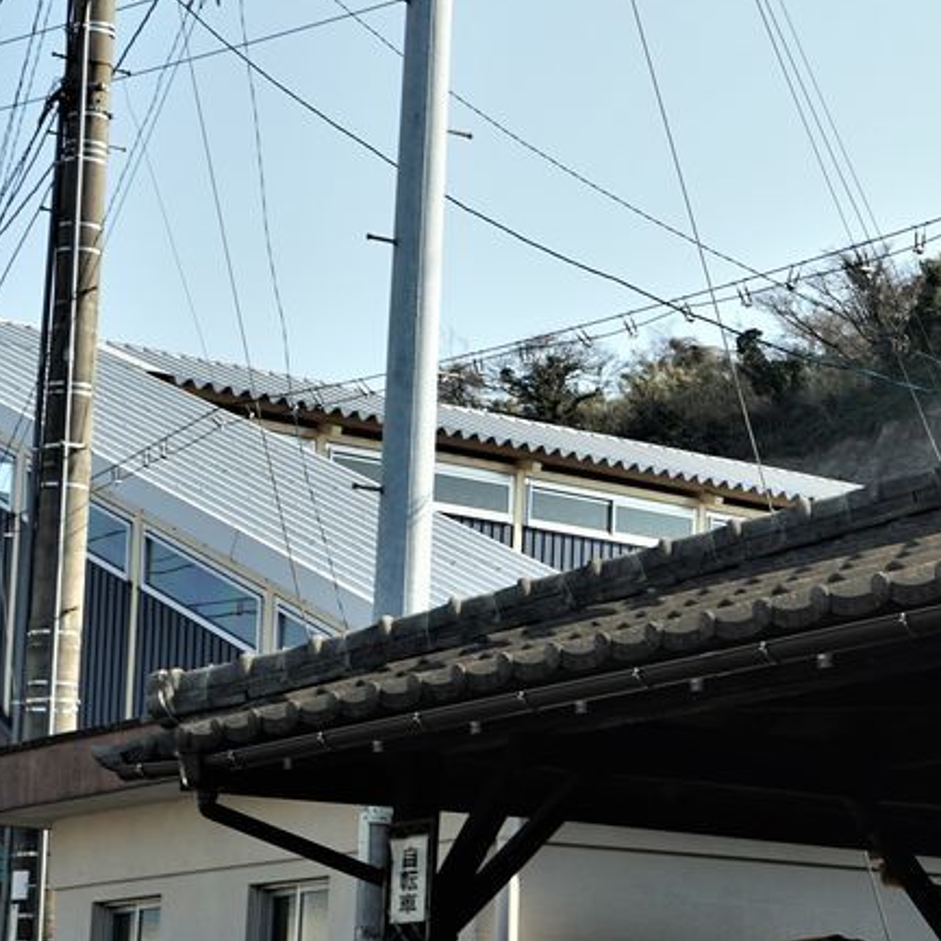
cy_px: 543
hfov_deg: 15.9
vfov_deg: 16.4
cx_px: 1082
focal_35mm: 106
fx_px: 3260
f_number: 9
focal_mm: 30
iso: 100
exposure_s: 1/160
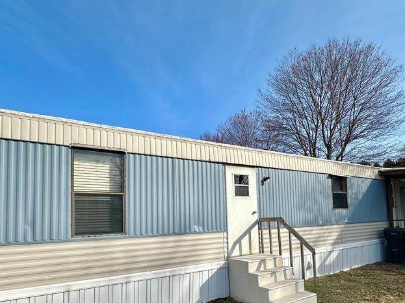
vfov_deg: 57.5
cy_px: 204
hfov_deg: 73.8
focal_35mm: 23
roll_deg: +1.0
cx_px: 216
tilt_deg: +3.3
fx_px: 269
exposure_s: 1/2304
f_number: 2.2
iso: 50
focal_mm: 2.22
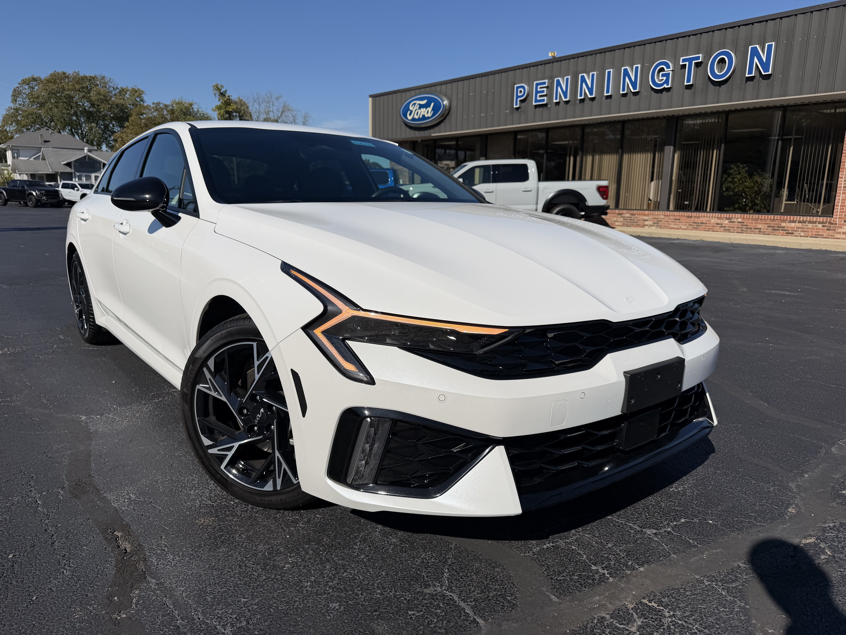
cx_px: 423
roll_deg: -1.1
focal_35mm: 24
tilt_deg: -11.6
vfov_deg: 56.8
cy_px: 318
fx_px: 587
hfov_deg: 71.6
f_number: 1.78
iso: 80
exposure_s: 1/14286
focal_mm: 6.76
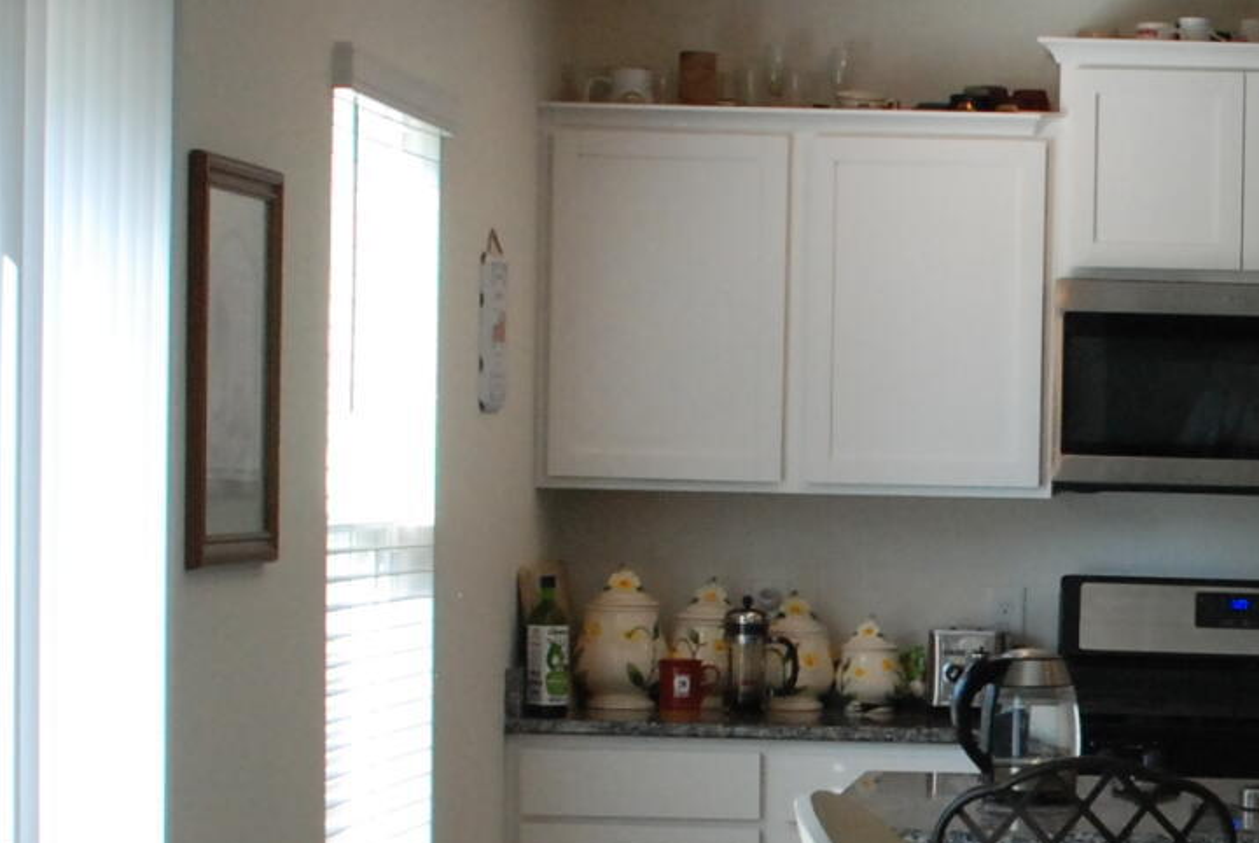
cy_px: 763
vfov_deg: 10.9
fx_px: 4377
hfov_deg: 15.9
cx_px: 1380
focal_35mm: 125
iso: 640
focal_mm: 20
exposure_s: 1/160
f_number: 6.3
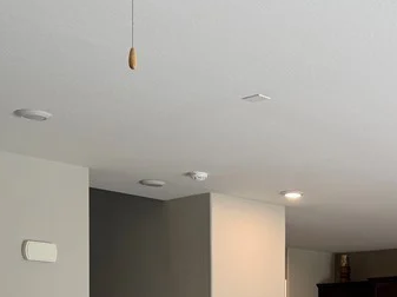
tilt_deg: +0.2
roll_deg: -0.4
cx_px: 398
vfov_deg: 19.1
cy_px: 349
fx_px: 836
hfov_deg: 25.4
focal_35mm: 73
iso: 80
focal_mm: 6.76
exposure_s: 1/120
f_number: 1.78
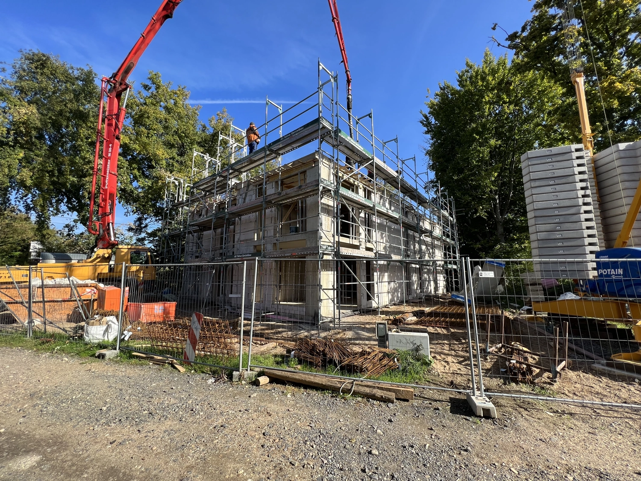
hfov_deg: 106.2
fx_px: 241
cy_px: 240
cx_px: 320
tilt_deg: +9.7
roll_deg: +0.5
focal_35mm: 13
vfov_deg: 89.9
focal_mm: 1.57
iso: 32
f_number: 1.8
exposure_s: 1/732
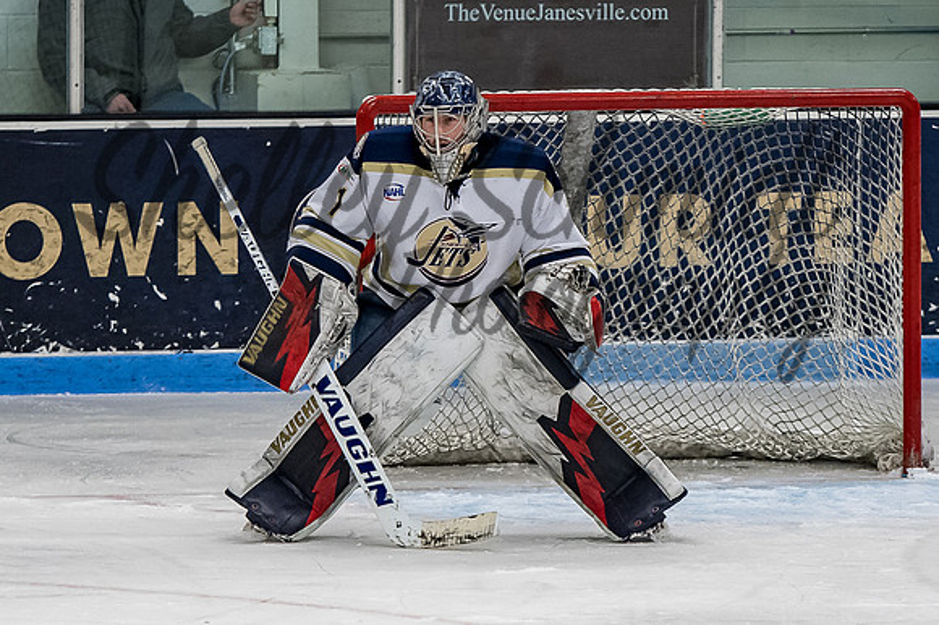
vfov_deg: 2.9
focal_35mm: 476
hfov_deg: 4.3
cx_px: 508
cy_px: 300
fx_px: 12401
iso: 2000
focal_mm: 165
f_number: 3.2
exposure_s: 1/800
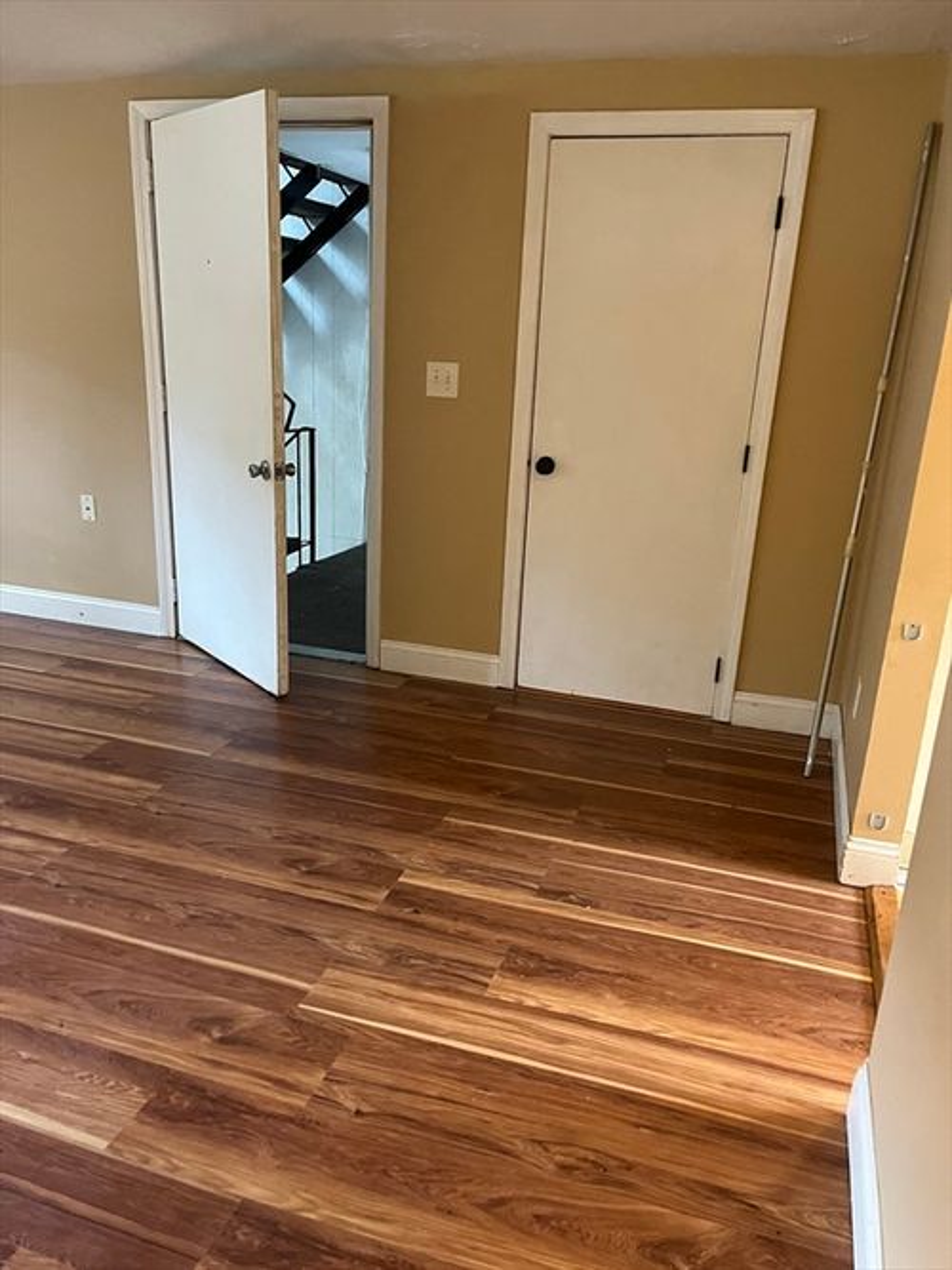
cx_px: 476
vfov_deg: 67.3
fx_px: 954
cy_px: 635
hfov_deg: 53.0
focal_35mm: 26
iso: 500
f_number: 1.6
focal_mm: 5.1
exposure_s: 1/40
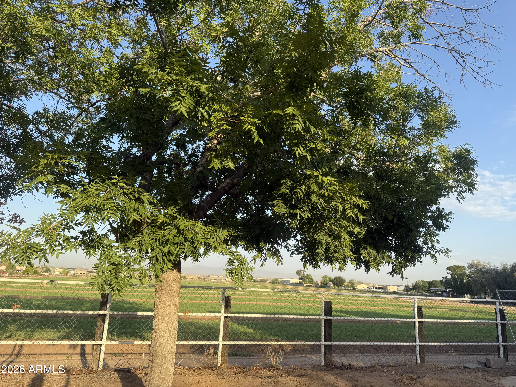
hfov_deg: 71.6
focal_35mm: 24
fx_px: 358
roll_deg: -3.3
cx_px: 258
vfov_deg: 56.8
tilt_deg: +13.4
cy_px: 194
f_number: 1.78
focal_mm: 6.76
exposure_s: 1/1337
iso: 80
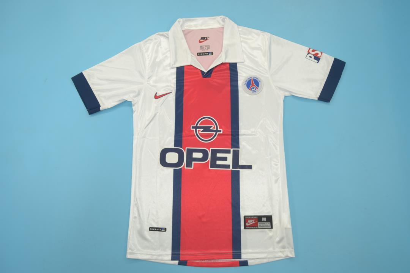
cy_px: 136
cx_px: 205
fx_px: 342
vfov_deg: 43.6
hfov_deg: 61.9
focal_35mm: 30
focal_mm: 20
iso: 200
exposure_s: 1/60
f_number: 7.1
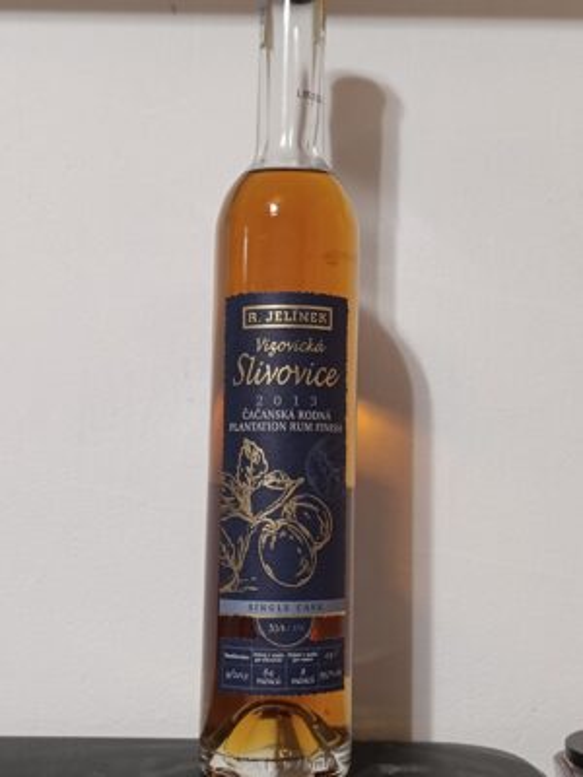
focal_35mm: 24
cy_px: 388
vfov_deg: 71.6
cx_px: 292
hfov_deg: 56.8
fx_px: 539
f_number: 1.65
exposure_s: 1/33.3
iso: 1120
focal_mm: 6.14
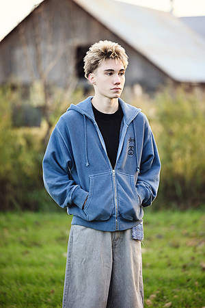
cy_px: 154
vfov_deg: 11.4
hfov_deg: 7.6
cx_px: 102
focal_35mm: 180
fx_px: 1537
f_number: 2.8
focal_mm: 180
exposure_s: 1/640
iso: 640
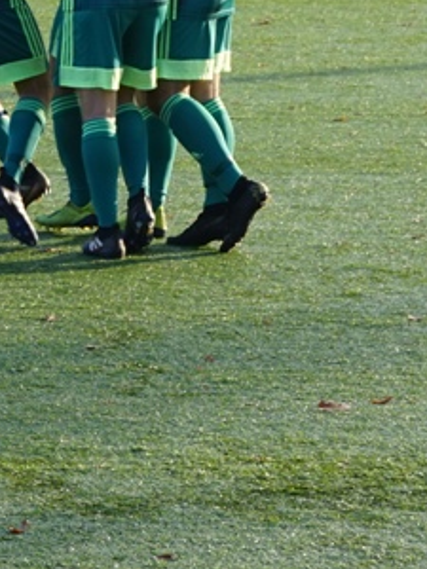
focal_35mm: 269
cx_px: -167
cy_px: 62
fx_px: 4424
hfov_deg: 5.5
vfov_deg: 7.3
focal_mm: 55
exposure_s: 1/125
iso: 100
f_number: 7.1
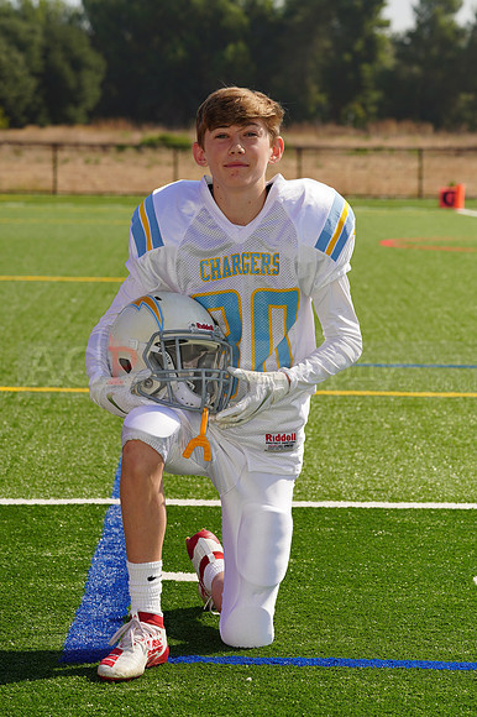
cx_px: 238
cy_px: 358
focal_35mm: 164
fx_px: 3263
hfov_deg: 8.4
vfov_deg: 12.5
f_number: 11
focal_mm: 164
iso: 100
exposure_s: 1/250
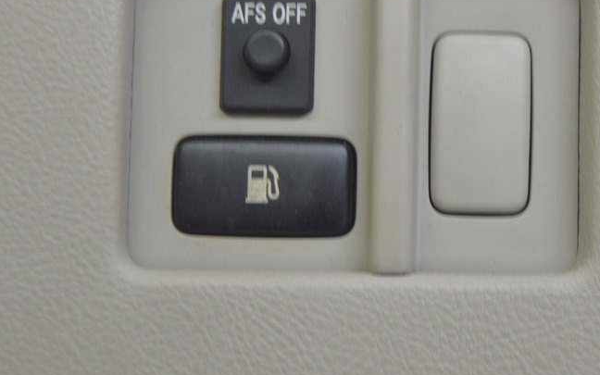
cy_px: 80
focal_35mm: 133
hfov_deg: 15.7
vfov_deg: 9.8
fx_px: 2172
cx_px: 355
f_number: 5.6
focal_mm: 55
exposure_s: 1/20
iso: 400
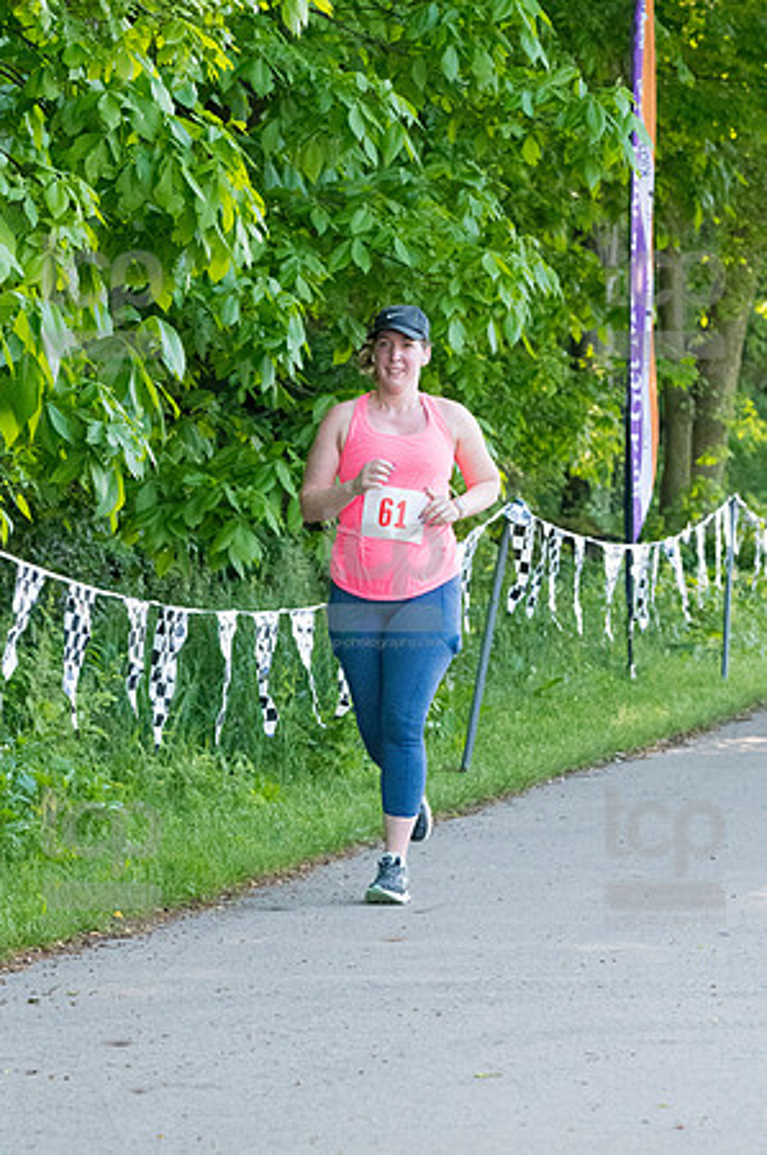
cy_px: 578
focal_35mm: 180
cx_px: 384
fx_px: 5765
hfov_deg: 7.6
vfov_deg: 11.4
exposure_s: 1/1600
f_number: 5.6
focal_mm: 120
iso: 4000
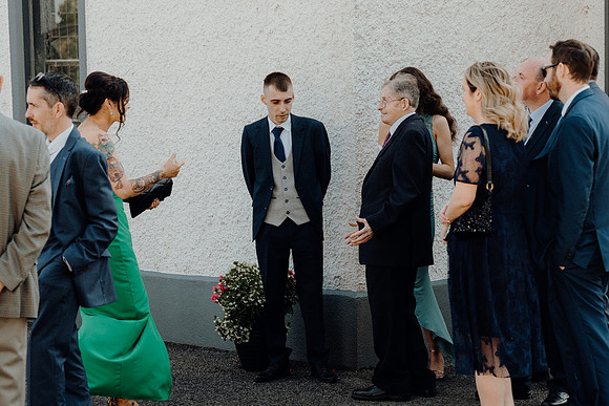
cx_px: 304
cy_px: 203
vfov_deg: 13.0
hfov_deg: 19.4
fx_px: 1777
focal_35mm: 105
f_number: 3.5
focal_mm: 70
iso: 125
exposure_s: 1/320
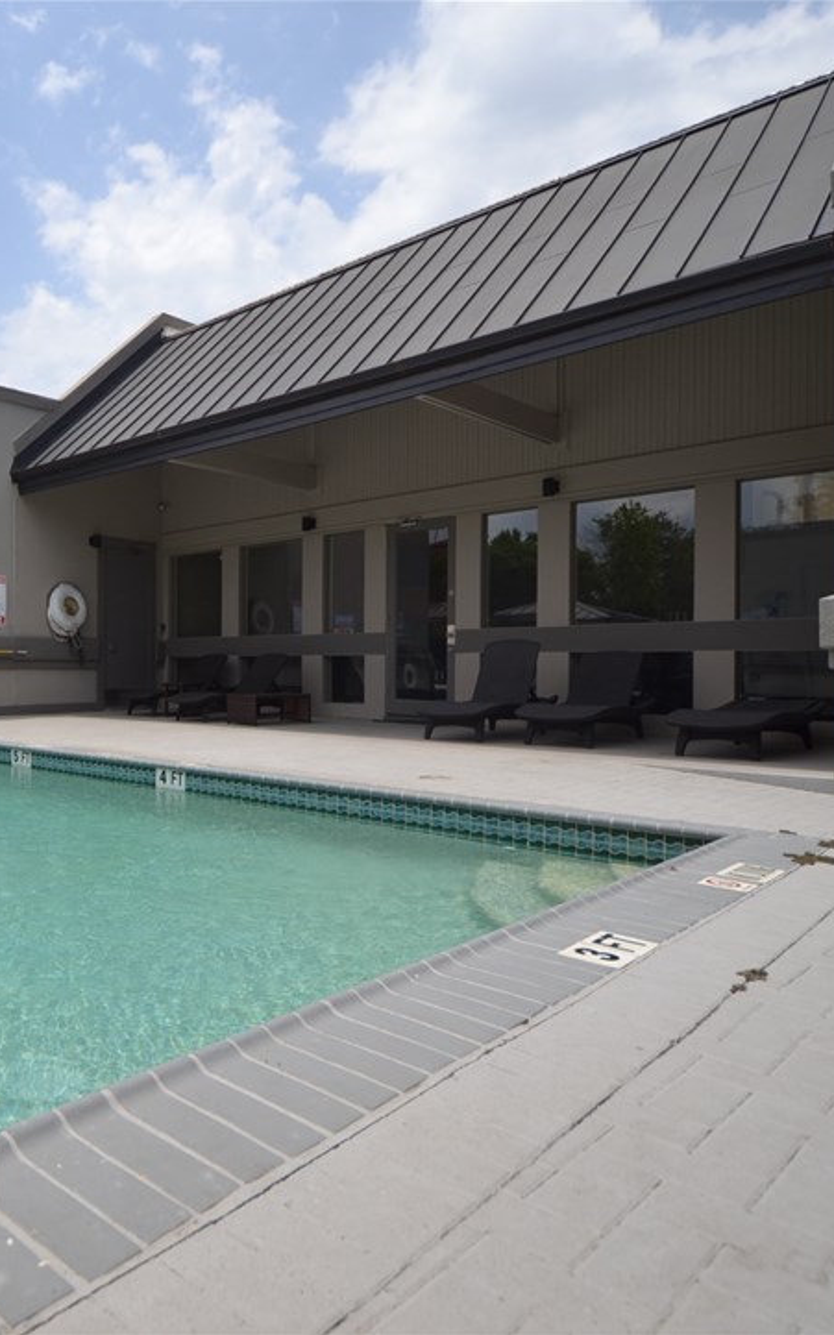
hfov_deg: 48.3
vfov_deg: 77.2
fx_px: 837
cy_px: 668
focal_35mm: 23
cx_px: 107
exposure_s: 1/1250
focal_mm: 10
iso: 100
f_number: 3.5
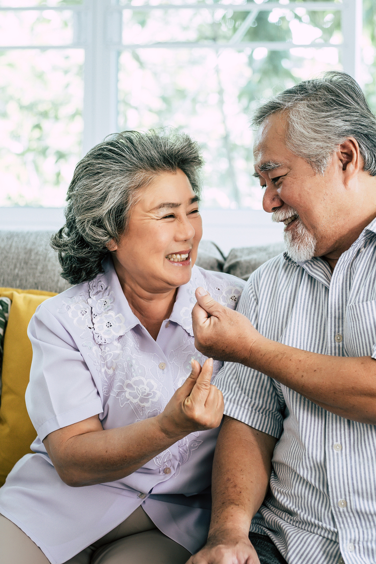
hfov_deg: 17.9
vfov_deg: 26.7
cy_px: 279
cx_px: 223
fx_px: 1191
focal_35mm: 76
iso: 320
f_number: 2.8
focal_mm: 50
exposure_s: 1/60
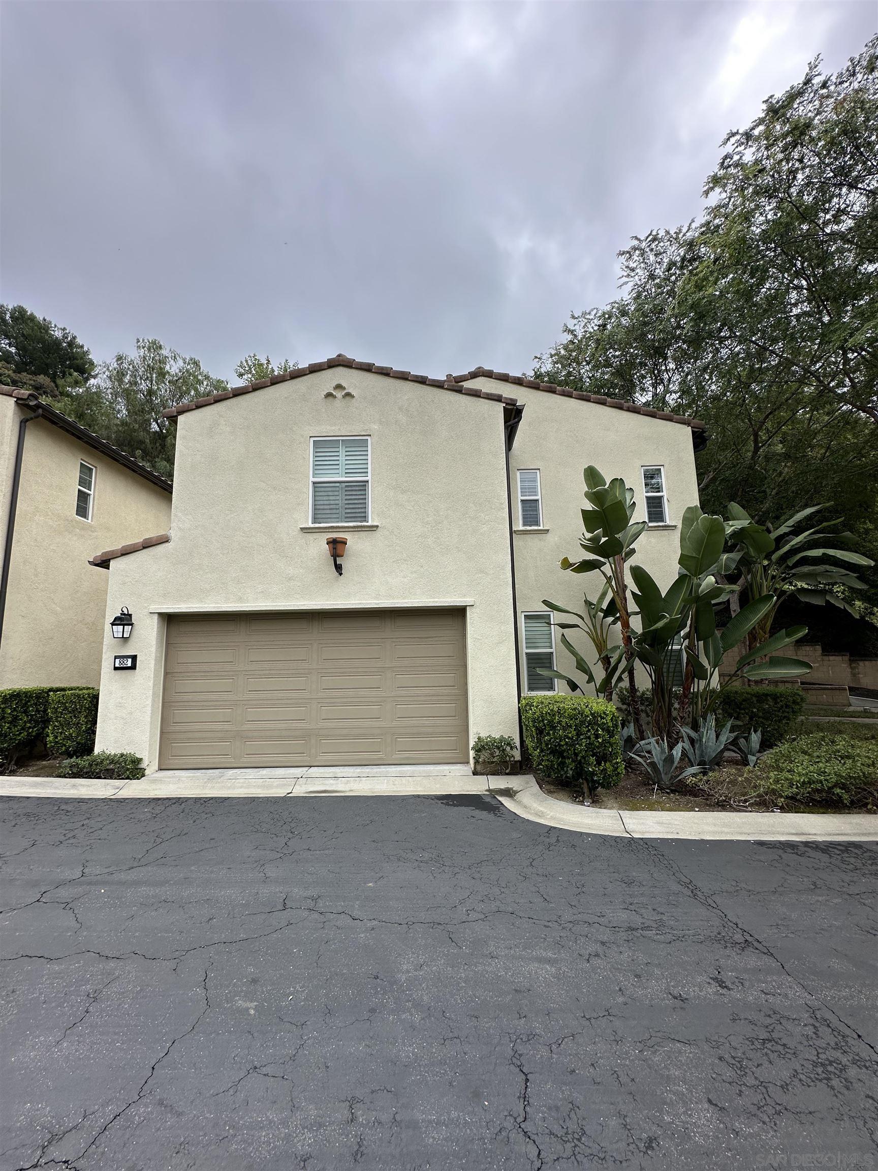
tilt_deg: +10.0
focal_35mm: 14
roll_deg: +1.7
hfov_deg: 85.7
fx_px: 473
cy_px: 586
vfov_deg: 102.1
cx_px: 439
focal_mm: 2.22
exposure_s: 1/1319
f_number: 2.2
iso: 40
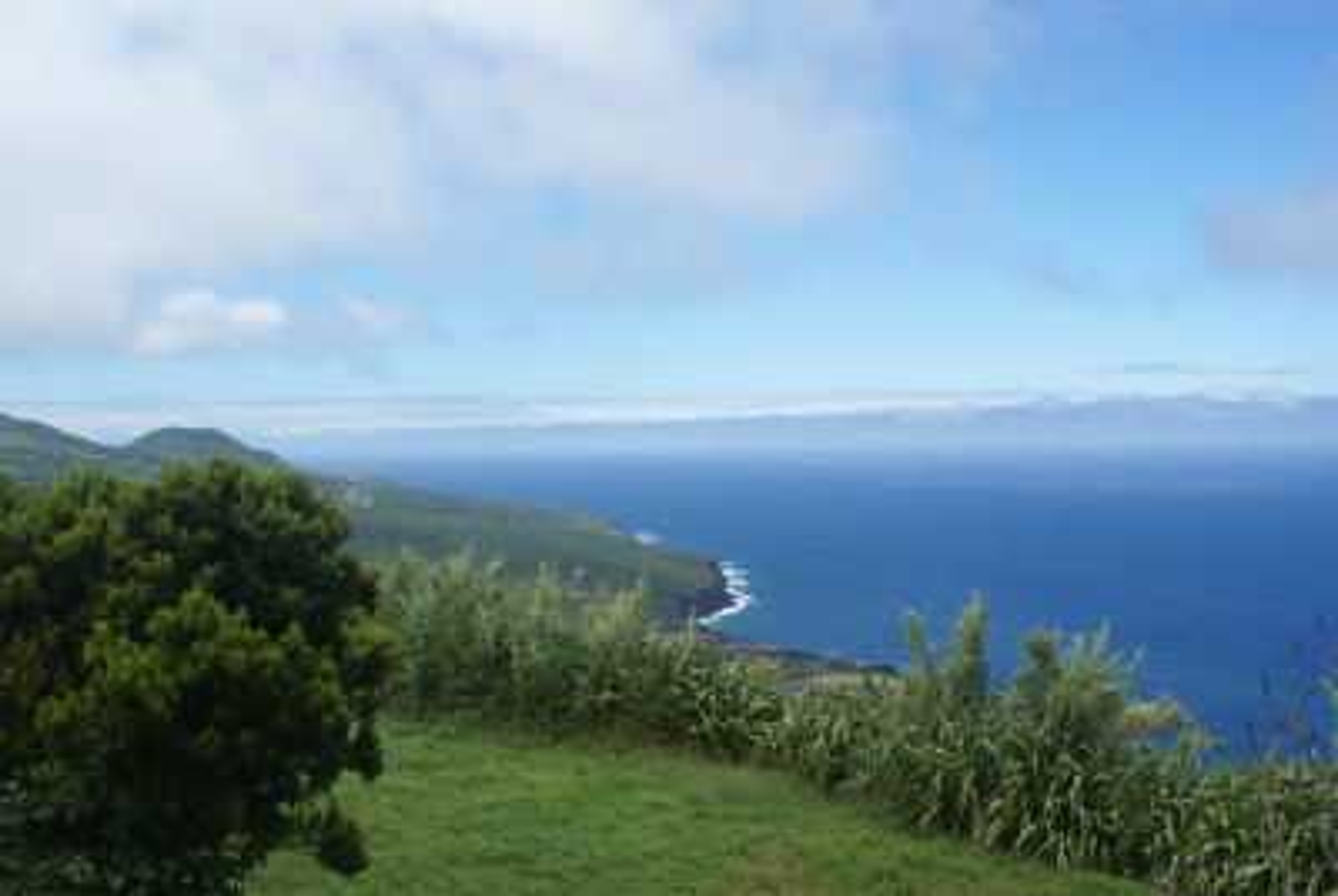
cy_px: 448
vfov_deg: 32.0
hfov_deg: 46.3
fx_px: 1563
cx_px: 669
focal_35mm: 42
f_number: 5.6
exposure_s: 1/800
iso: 100
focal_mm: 28
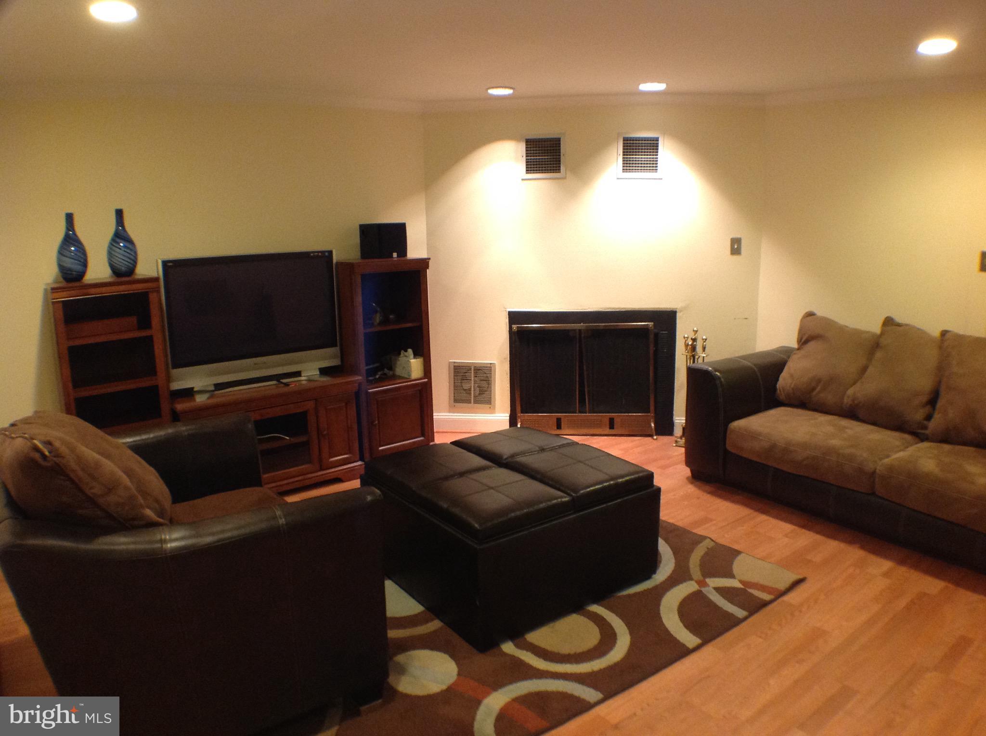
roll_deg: +0.8
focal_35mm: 35
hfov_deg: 52.7
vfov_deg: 40.6
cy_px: 368
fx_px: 995
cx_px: 493
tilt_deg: -12.7
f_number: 2.4
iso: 250
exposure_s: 1/15
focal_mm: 4.28
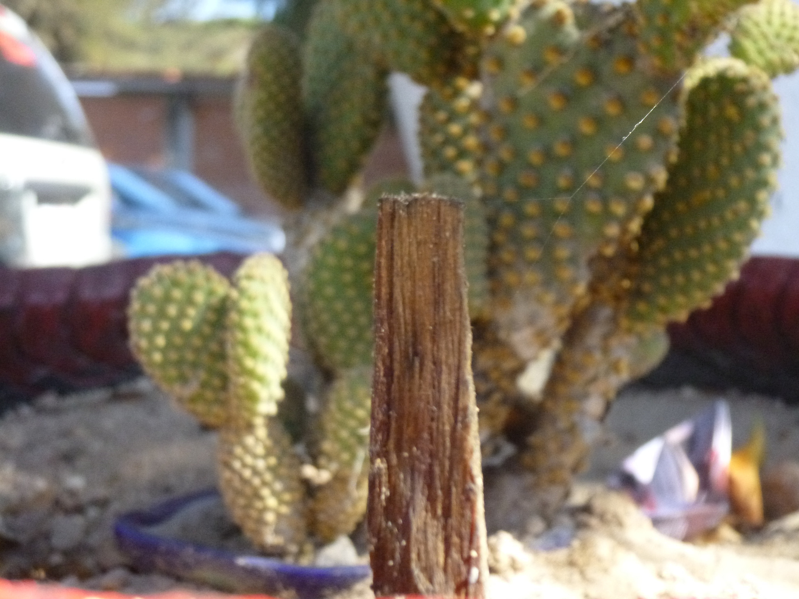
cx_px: 400
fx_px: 1108
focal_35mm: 48
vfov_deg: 30.3
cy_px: 300
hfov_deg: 39.7
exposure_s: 1/800
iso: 800
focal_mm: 8.6
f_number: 4
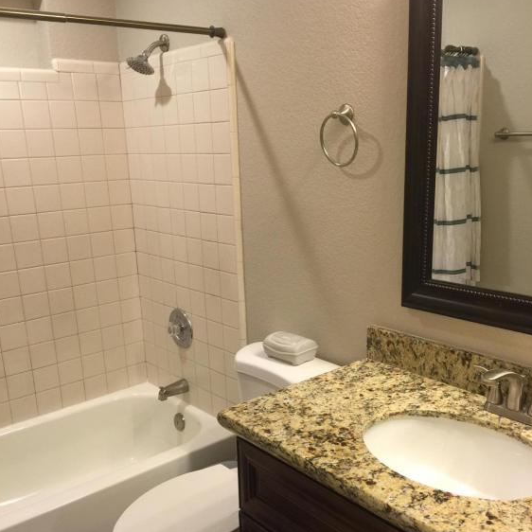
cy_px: 322
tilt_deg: -15.3
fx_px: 609
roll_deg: +2.4
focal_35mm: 35
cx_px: 268
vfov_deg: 46.9
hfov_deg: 47.2
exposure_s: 1/15
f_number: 2.2
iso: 32
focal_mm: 4.15
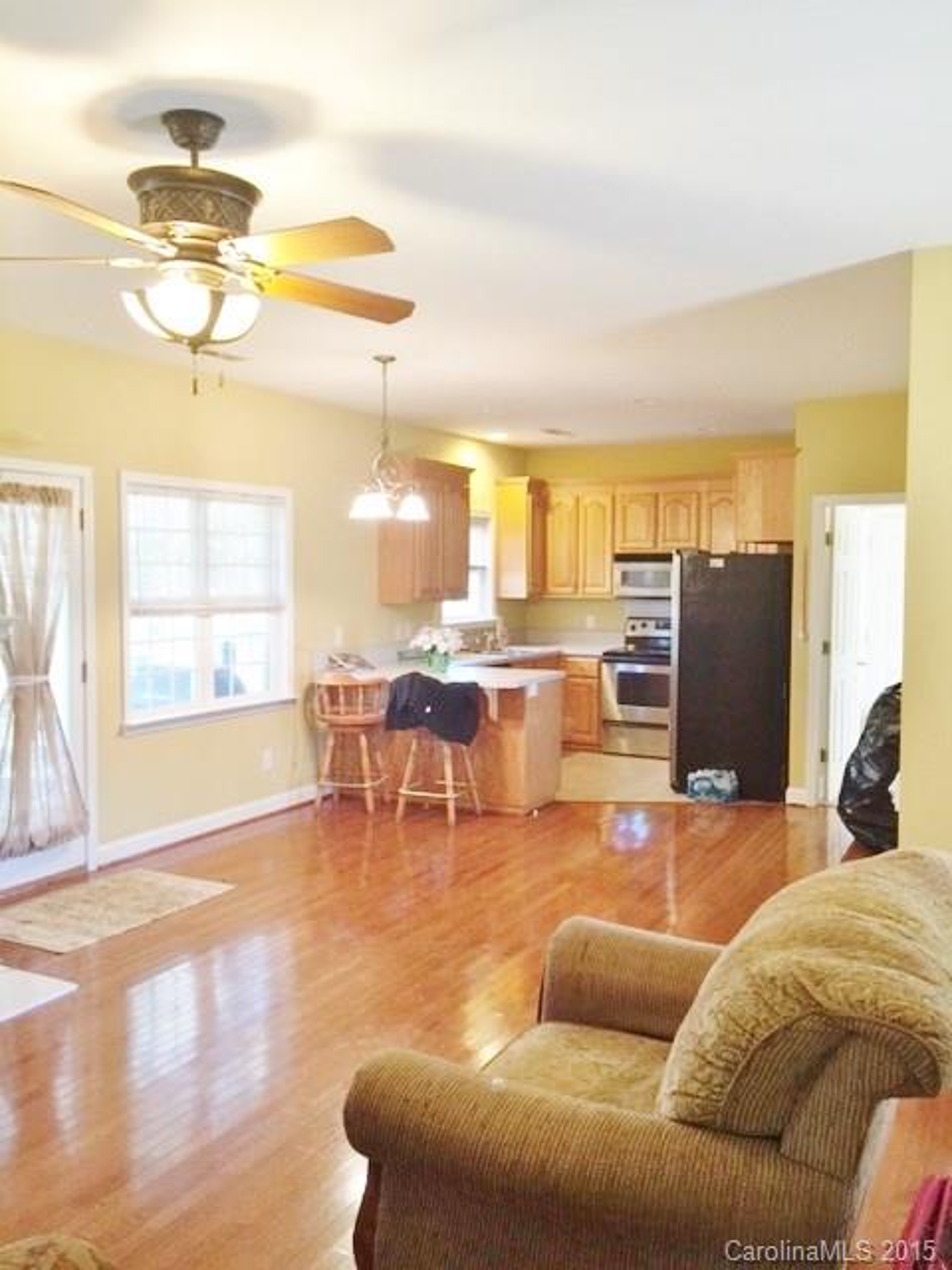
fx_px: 1063
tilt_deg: -1.9
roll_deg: -0.6
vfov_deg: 61.7
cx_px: 476
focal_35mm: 29
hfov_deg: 48.2
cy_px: 635
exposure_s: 1/15
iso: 64
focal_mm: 4.15
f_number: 2.2
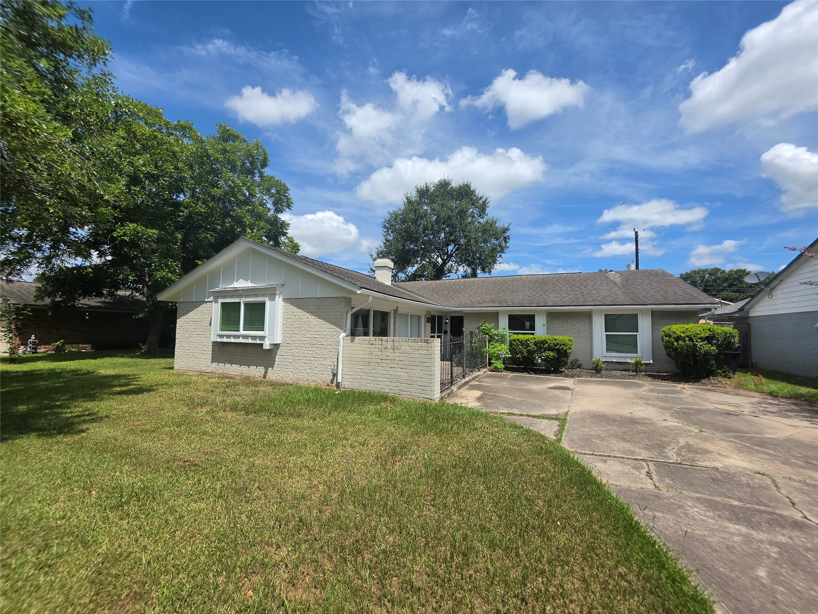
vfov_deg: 89.9
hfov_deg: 106.2
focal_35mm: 13
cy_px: 307
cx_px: 409
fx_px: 307
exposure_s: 1/2186
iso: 32
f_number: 1.9
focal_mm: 2.2
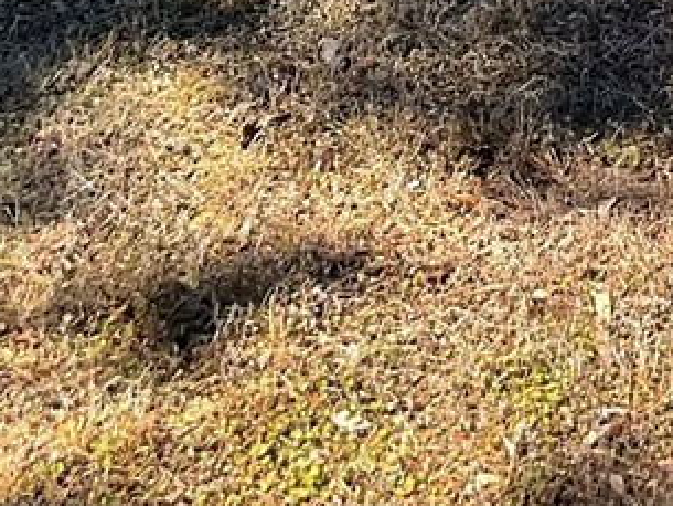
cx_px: 869
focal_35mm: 152
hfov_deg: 12.6
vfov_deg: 9.1
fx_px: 2956
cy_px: -561
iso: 16
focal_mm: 3
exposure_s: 1/1279
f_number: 1.8
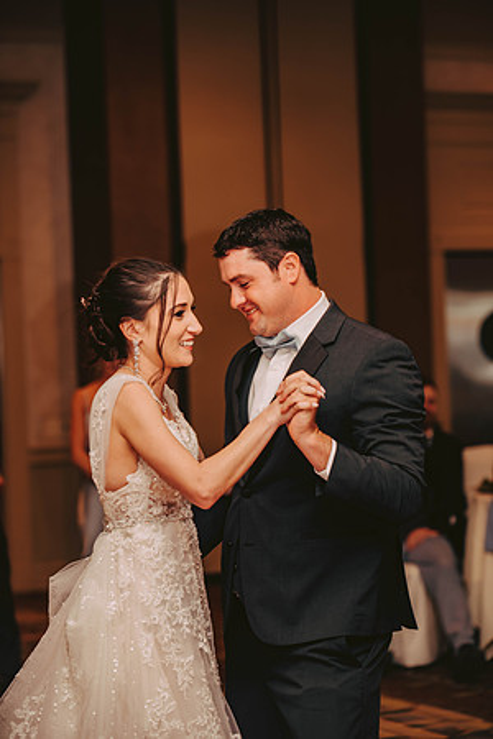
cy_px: 370
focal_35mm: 105
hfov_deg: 13.0
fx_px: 2157
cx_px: 246
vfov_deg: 19.5
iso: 800
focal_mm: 105
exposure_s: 1/60
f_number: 2.8
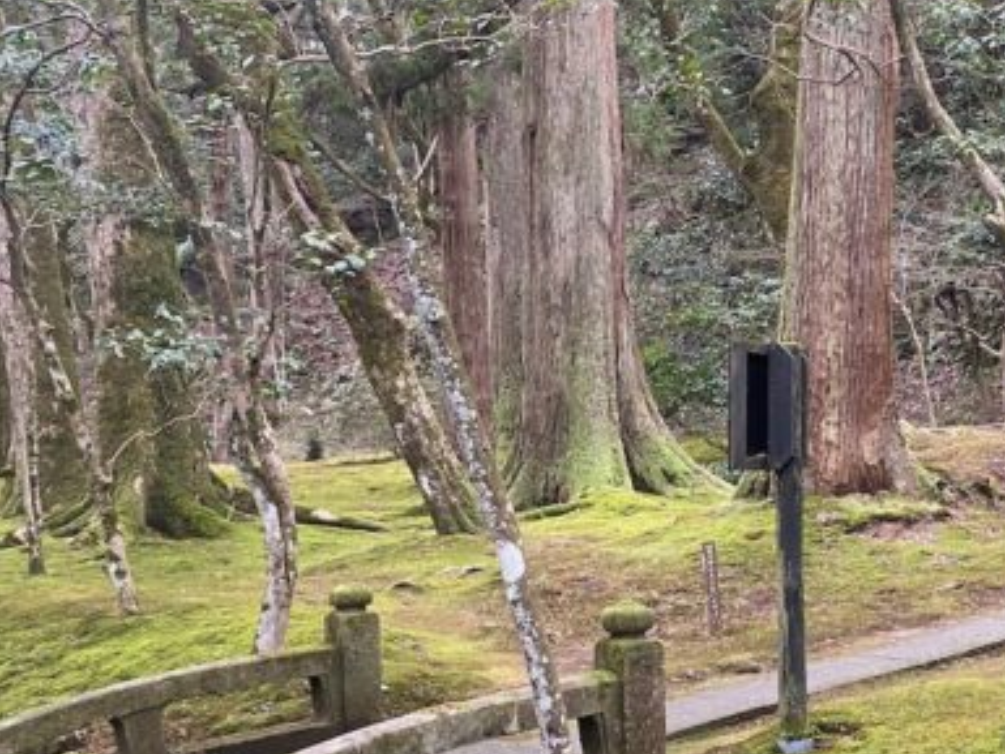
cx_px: 707
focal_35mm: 54
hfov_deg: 35.0
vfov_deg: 27.0
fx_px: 1568
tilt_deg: +0.1
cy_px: 451
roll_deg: +1.9
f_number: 1.8
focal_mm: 4.25
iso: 200
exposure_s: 1/60
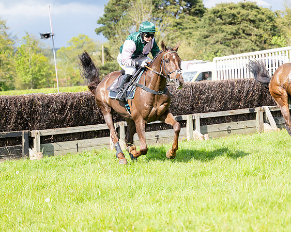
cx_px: 146
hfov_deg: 17.4
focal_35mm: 110
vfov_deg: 14.0
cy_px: 116
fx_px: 950
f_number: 4
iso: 200
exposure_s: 1/1000
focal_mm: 98
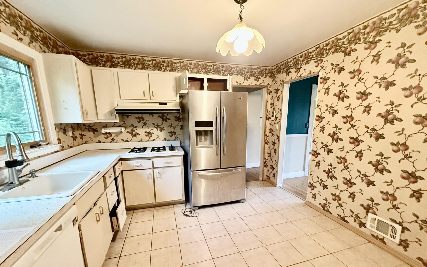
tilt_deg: -12.2
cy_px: 153
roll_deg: +0.0
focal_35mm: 15
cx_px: 214
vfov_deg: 74.4
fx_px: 175
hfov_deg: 101.5
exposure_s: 1/60
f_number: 2.2
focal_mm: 2.22
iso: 800
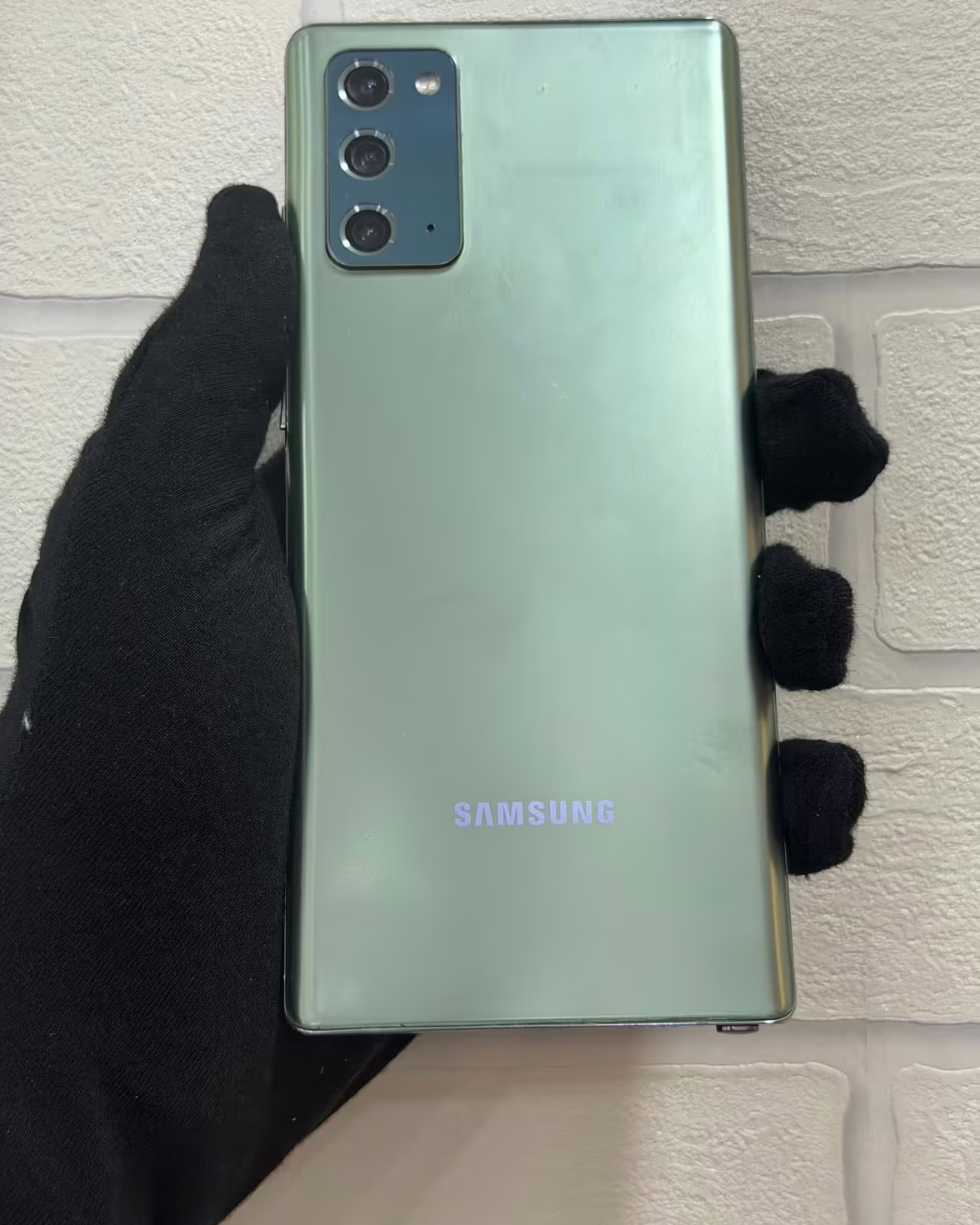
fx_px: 1849
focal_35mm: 51
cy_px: 589
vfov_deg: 36.7
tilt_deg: -1.8
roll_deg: +1.1
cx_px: 485
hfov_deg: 29.7
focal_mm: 6.76
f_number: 1.78
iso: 64
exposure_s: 1/50
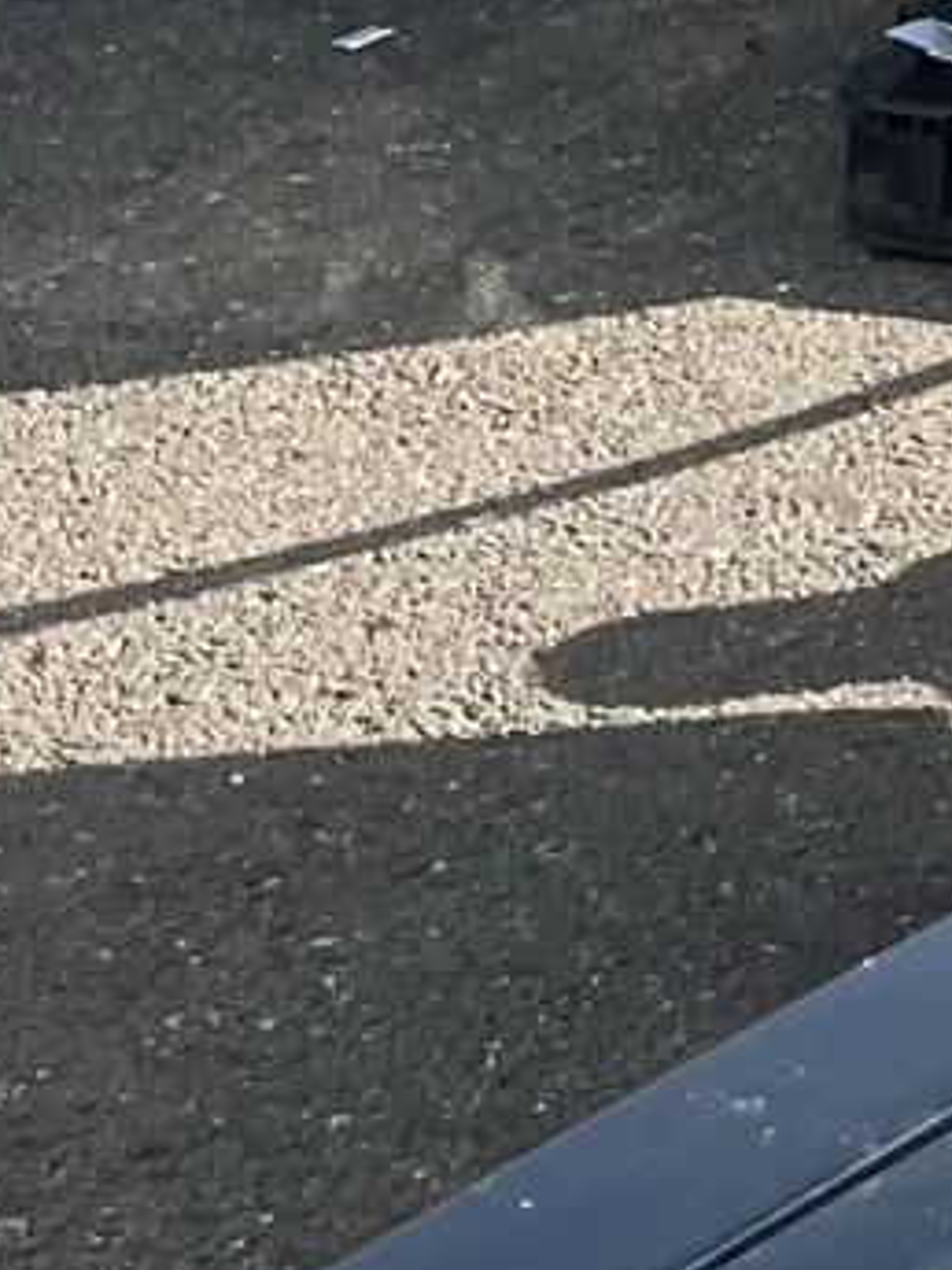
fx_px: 5684
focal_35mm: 155
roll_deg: -5.6
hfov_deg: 8.4
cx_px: 2605
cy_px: -535
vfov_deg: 12.2
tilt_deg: -17.0
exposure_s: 1/2762
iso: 50
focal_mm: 5.7
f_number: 1.5
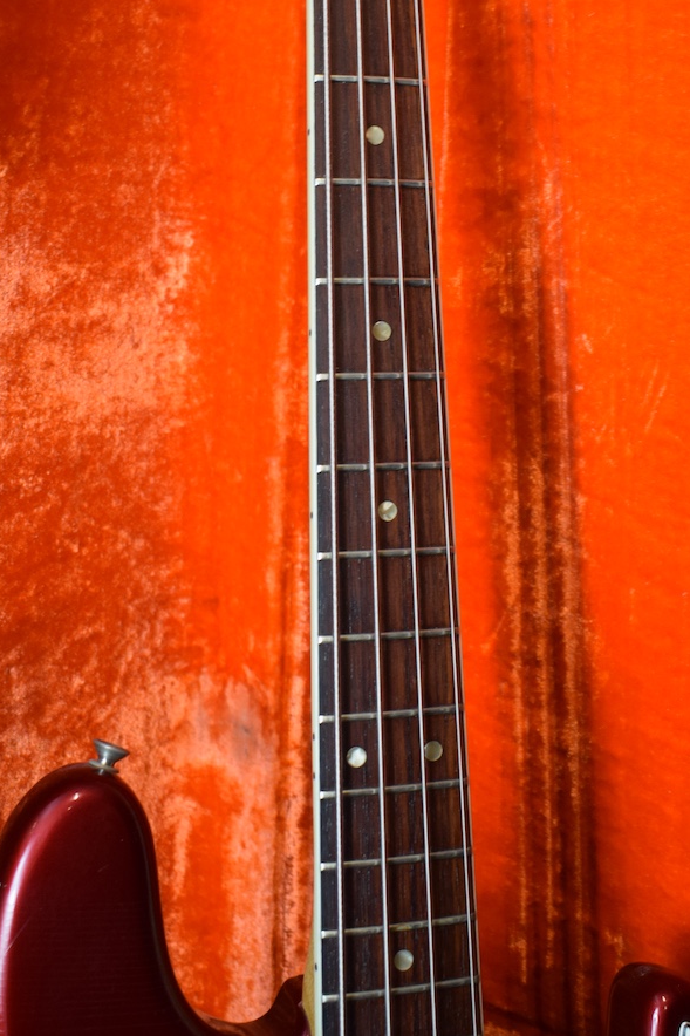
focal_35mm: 56
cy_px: 306
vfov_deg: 35.1
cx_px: 371
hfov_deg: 24.2
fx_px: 1611
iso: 1000
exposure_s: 1/60
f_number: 3.8
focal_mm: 22
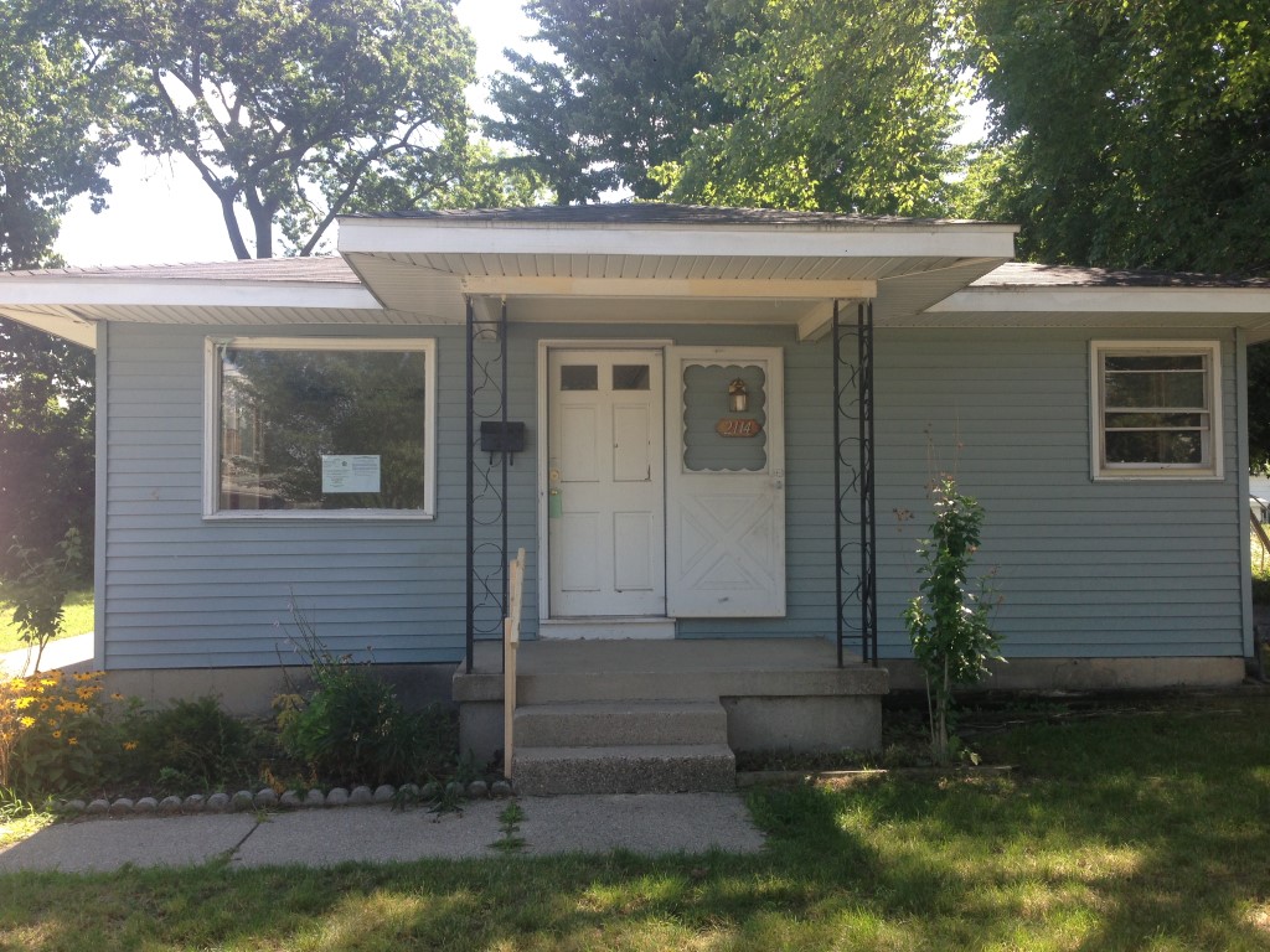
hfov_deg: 55.4
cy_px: 476
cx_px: 635
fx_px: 1211
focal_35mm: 33
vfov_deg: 42.9
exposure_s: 1/256
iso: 50
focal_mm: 4.13
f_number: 2.4
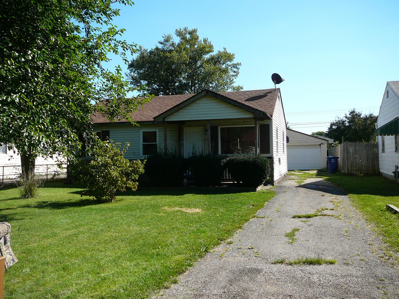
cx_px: 200
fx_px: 403
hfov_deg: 52.6
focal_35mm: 35
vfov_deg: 40.7
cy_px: 150
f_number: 2.8
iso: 80
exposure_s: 1/800
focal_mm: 5.2
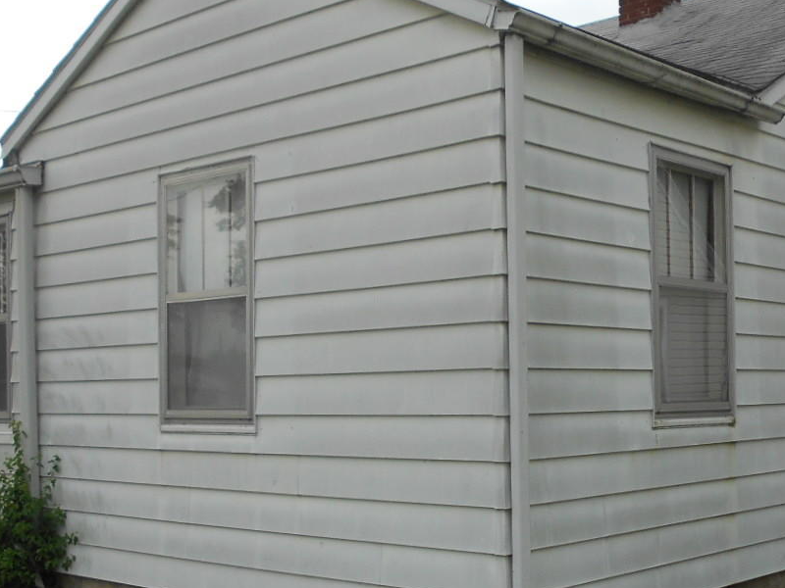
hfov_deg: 36.7
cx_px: 467
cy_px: 413
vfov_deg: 27.8
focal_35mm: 52
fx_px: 1179
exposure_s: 1/500
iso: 80
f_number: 3.2
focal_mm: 4.6
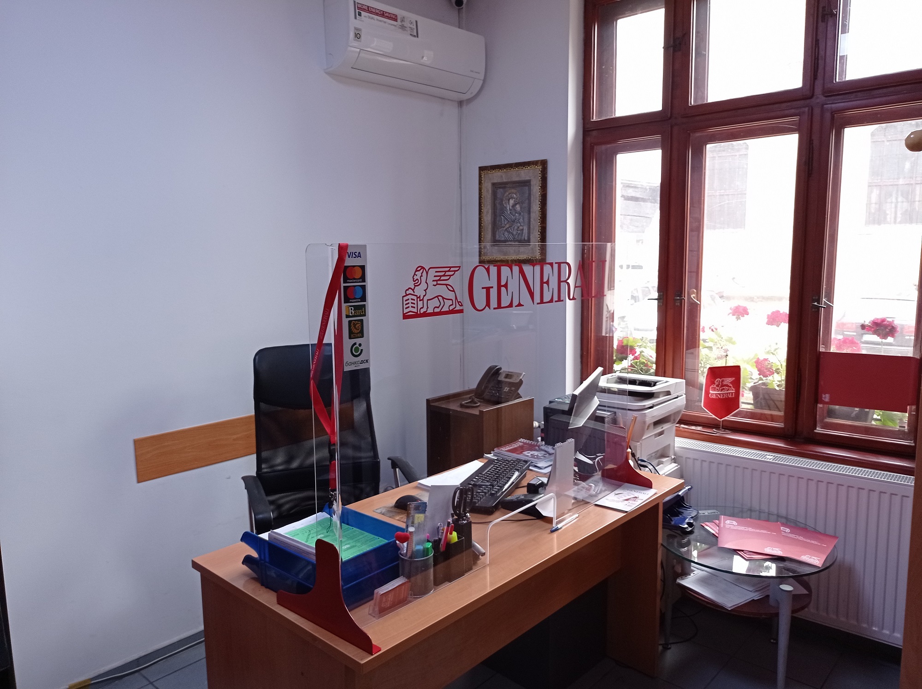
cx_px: 461
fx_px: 745
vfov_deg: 49.7
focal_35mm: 28
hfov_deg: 63.5
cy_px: 344
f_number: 1.79
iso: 153
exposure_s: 1/50
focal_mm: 4.7
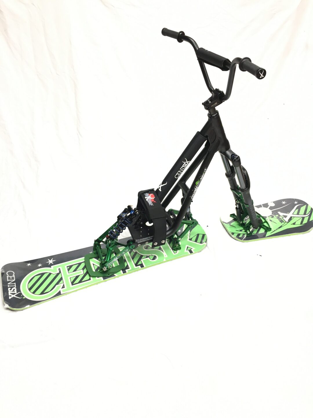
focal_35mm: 29
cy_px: 209
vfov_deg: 61.7
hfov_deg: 48.2
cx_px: 156
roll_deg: +0.1
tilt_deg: -37.8
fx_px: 350
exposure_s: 1/33
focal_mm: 4.15
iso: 100
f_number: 2.2
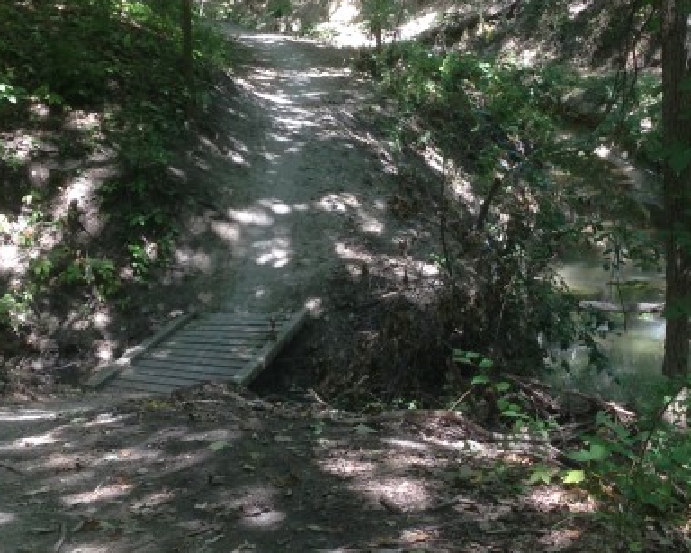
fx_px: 1758
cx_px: 407
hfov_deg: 22.2
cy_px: 225
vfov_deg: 17.8
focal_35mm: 86
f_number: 2.4
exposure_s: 1/120
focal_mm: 4.12
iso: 64
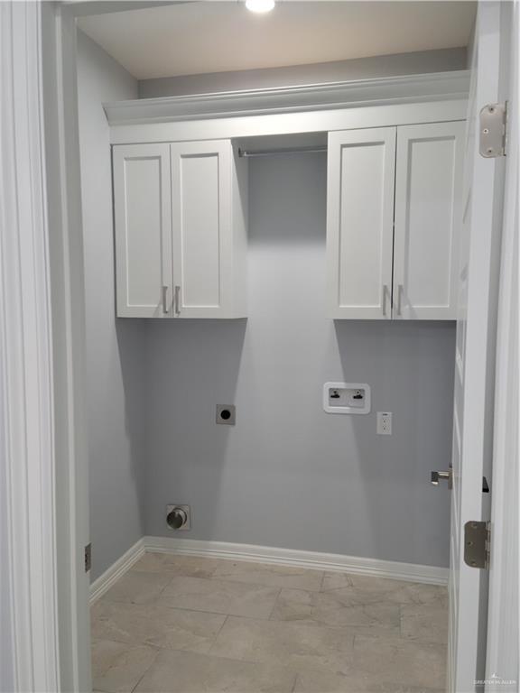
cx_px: 260
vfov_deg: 63.4
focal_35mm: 28
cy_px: 346
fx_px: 561
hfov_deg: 49.7
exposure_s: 1/60
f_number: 2
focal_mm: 5.9
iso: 200
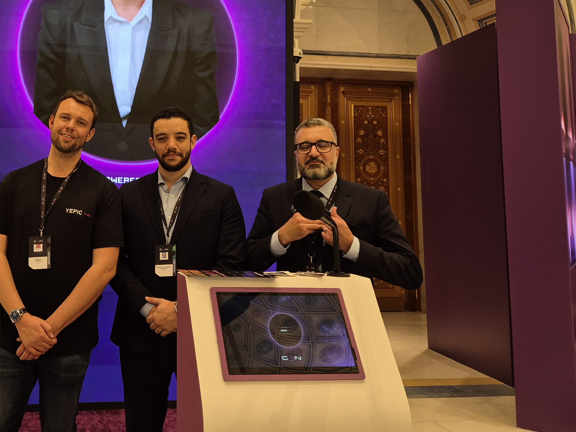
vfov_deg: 37.1
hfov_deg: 46.6
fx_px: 632
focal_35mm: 38
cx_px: 120
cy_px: 128
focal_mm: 5.4
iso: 125
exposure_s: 1/120
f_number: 1.8
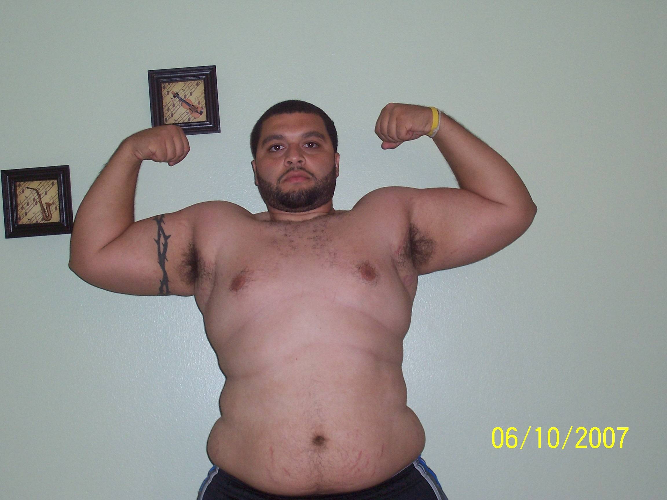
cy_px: 250
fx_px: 1272
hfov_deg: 29.4
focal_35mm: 66
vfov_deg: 22.3
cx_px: 334
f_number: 4
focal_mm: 10.8
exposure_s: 1/90
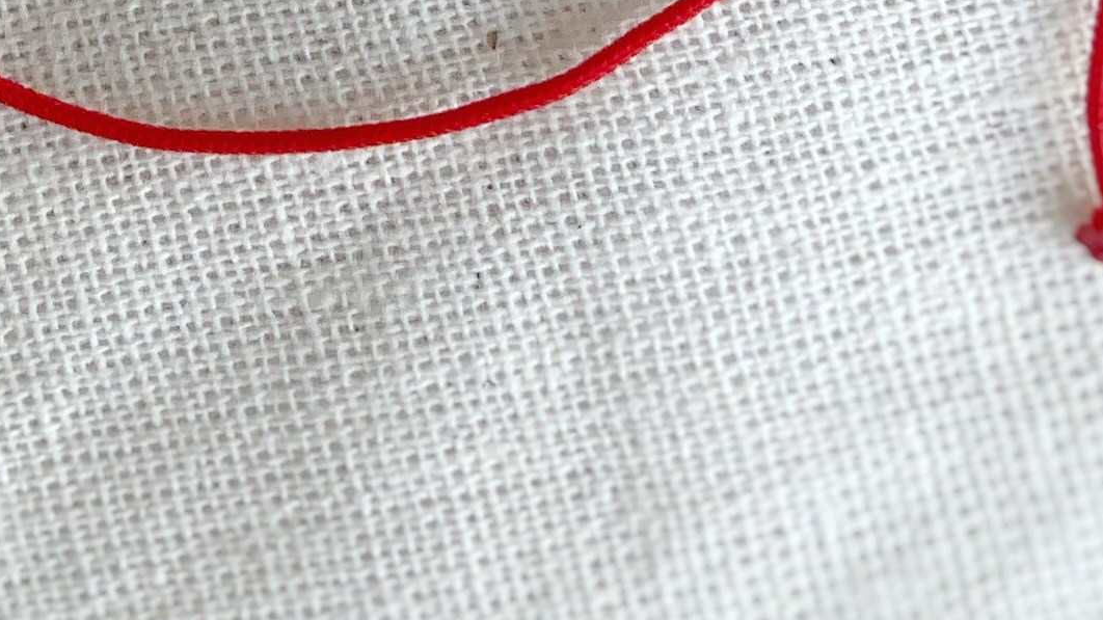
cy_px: -767
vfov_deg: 9.2
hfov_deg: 17.8
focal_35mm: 120
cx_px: 313
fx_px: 3509
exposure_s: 1/177
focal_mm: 3
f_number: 1.8
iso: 16
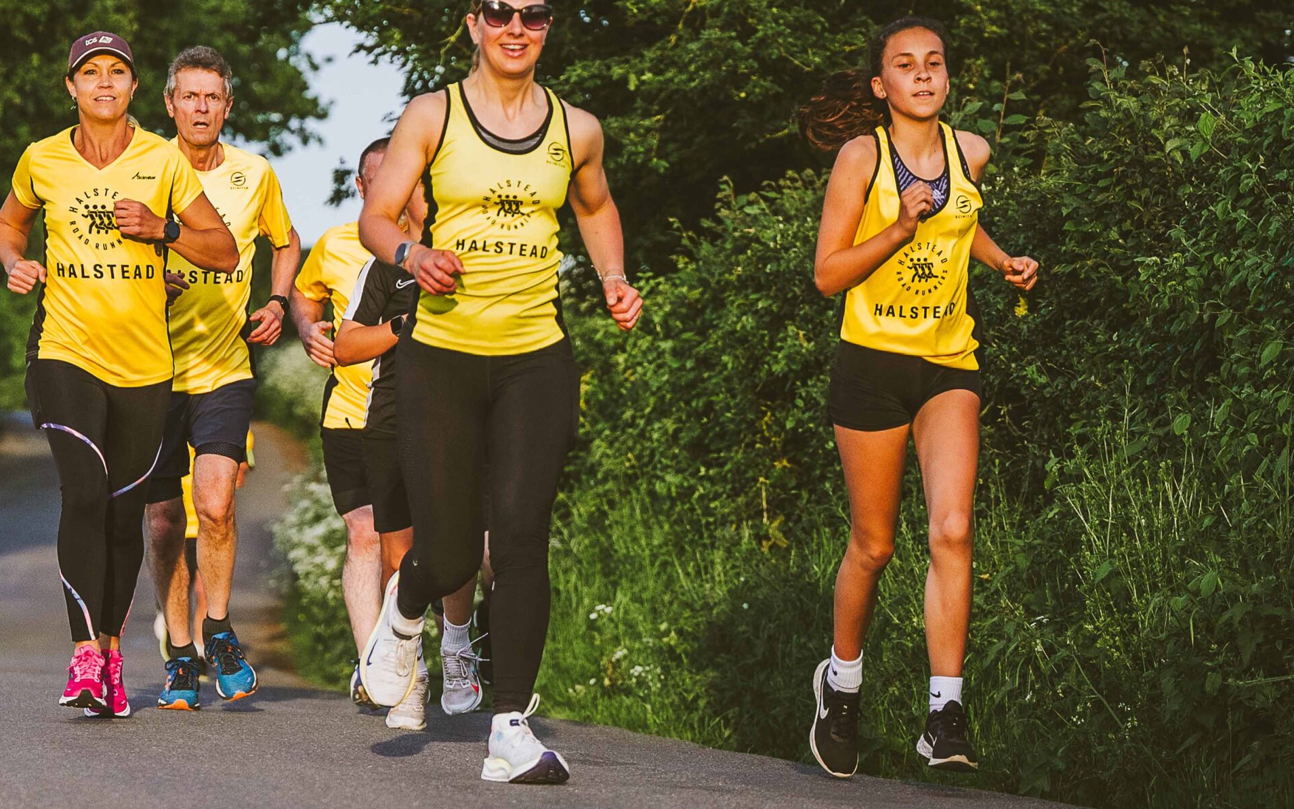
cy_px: 281
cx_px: 459
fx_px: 5925
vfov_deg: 7.8
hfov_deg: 12.5
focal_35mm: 168
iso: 500
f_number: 2.8
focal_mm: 82
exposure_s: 1/4000
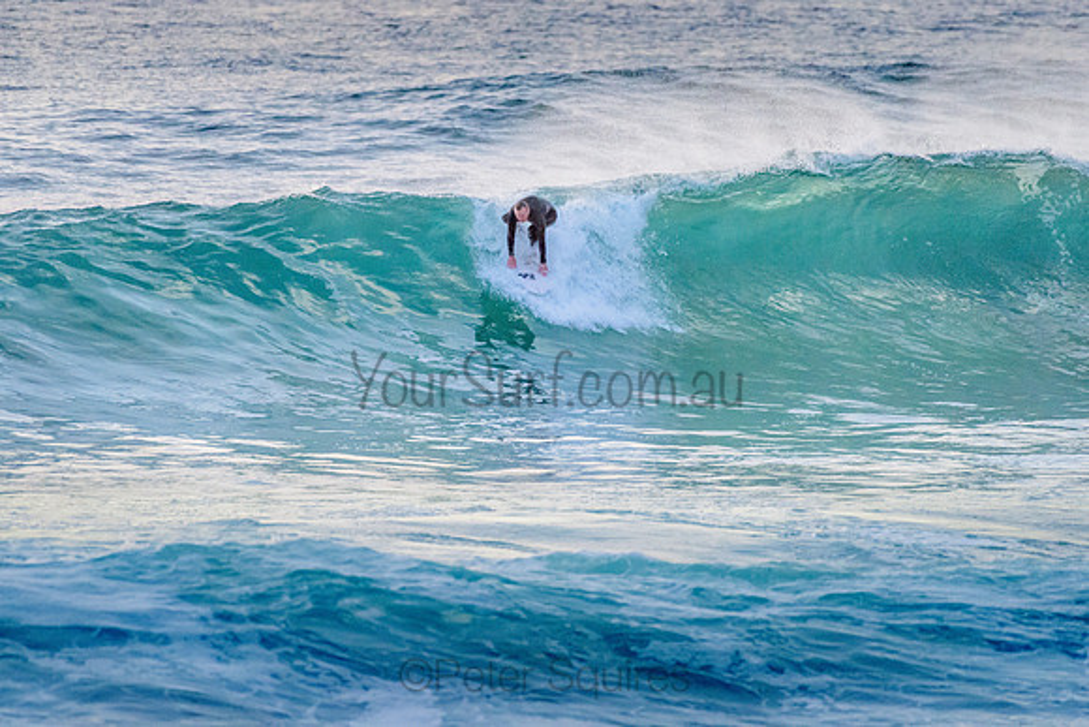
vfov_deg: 2.2
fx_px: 18542
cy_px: 281
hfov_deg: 3.4
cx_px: 512
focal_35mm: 613
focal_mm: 500
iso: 2000
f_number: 5.6
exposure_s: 1/2000
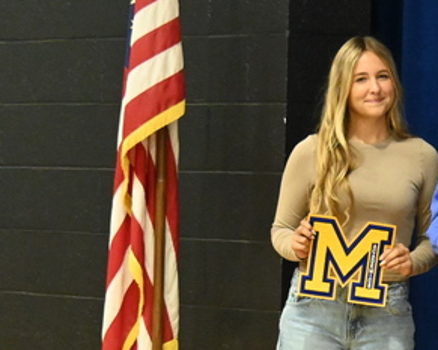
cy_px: 267
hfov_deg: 7.0
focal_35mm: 273
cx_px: 485
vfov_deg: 5.7
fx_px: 3536
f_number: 5.6
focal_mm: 55
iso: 5600
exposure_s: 1/100
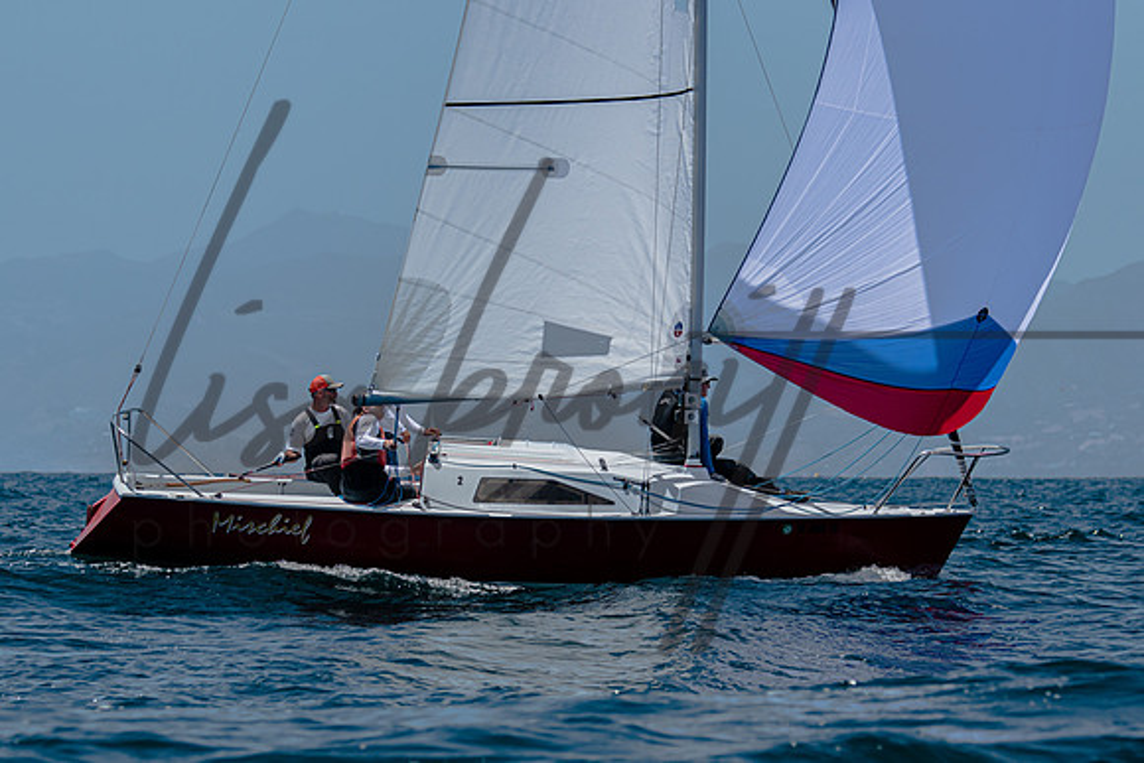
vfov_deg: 4.5
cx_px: 608
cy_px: 427
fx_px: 9765
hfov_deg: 6.7
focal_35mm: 307
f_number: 5.3
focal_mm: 180
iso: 200
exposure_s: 1/2000
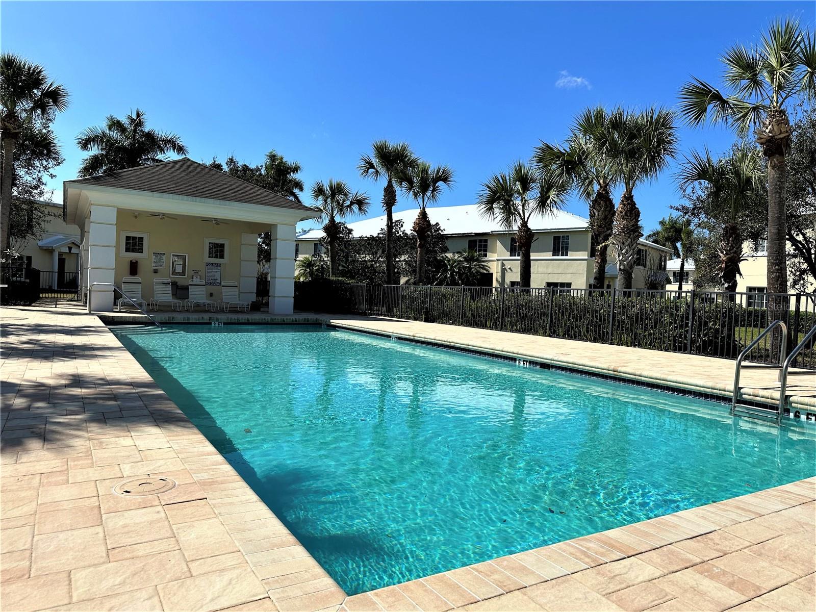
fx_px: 566
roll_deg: -2.3
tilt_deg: -1.2
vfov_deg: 56.8
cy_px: 306
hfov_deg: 71.6
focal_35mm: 24
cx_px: 408
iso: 80
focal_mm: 6.86
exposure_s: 1/7576
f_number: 1.78
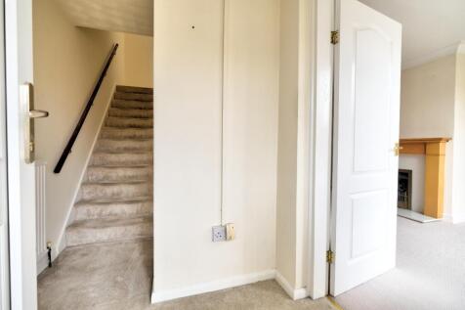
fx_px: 194
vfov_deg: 77.3
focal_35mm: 15
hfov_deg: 100.4
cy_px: 155
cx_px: 232
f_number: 4
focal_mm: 10
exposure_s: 1/18
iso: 160
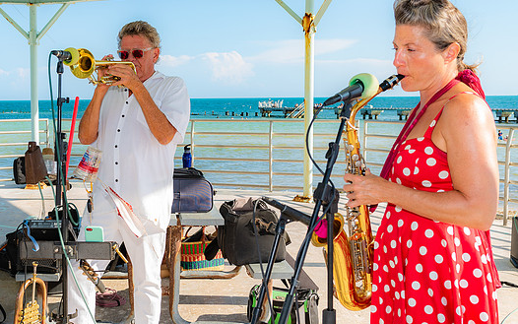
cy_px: 149
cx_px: 163
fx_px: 706
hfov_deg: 39.7
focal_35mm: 50
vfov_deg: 25.8
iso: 100
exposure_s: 1/200
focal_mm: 32
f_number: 5.6
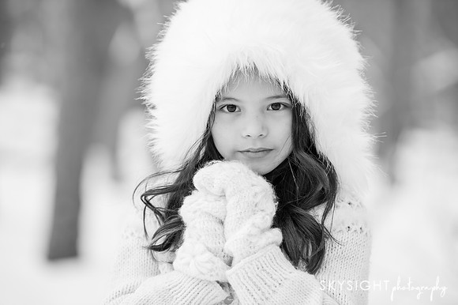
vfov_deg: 8.1
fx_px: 2161
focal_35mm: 170
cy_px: 152
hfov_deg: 12.1
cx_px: 229
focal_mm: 170
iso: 400
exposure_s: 1/800
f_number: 3.5
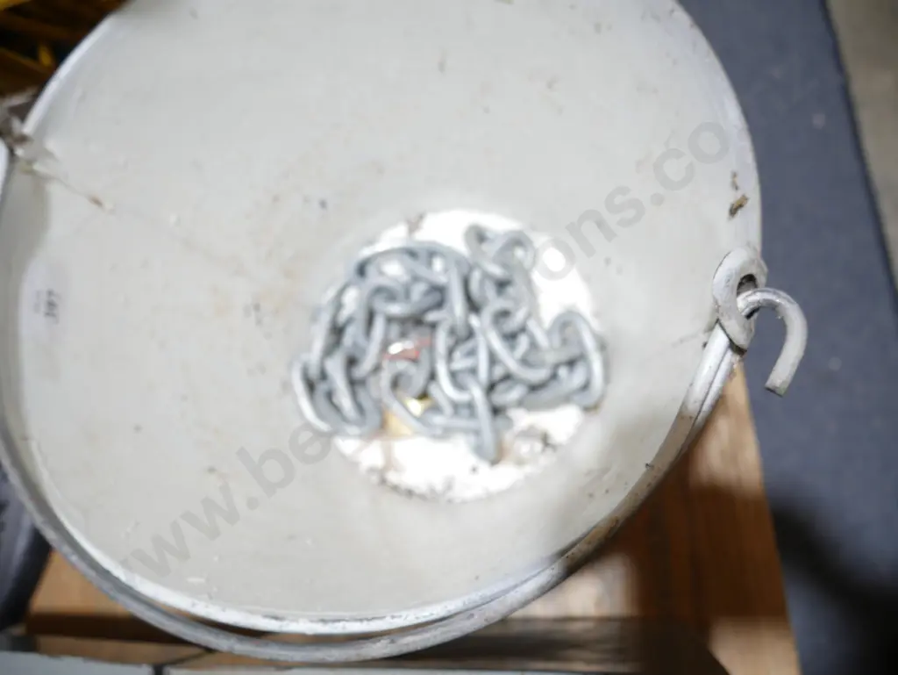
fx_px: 779
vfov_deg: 46.8
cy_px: 338
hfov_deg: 59.9
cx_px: 449
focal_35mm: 30
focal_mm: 15
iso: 200
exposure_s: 1/60
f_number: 3.6
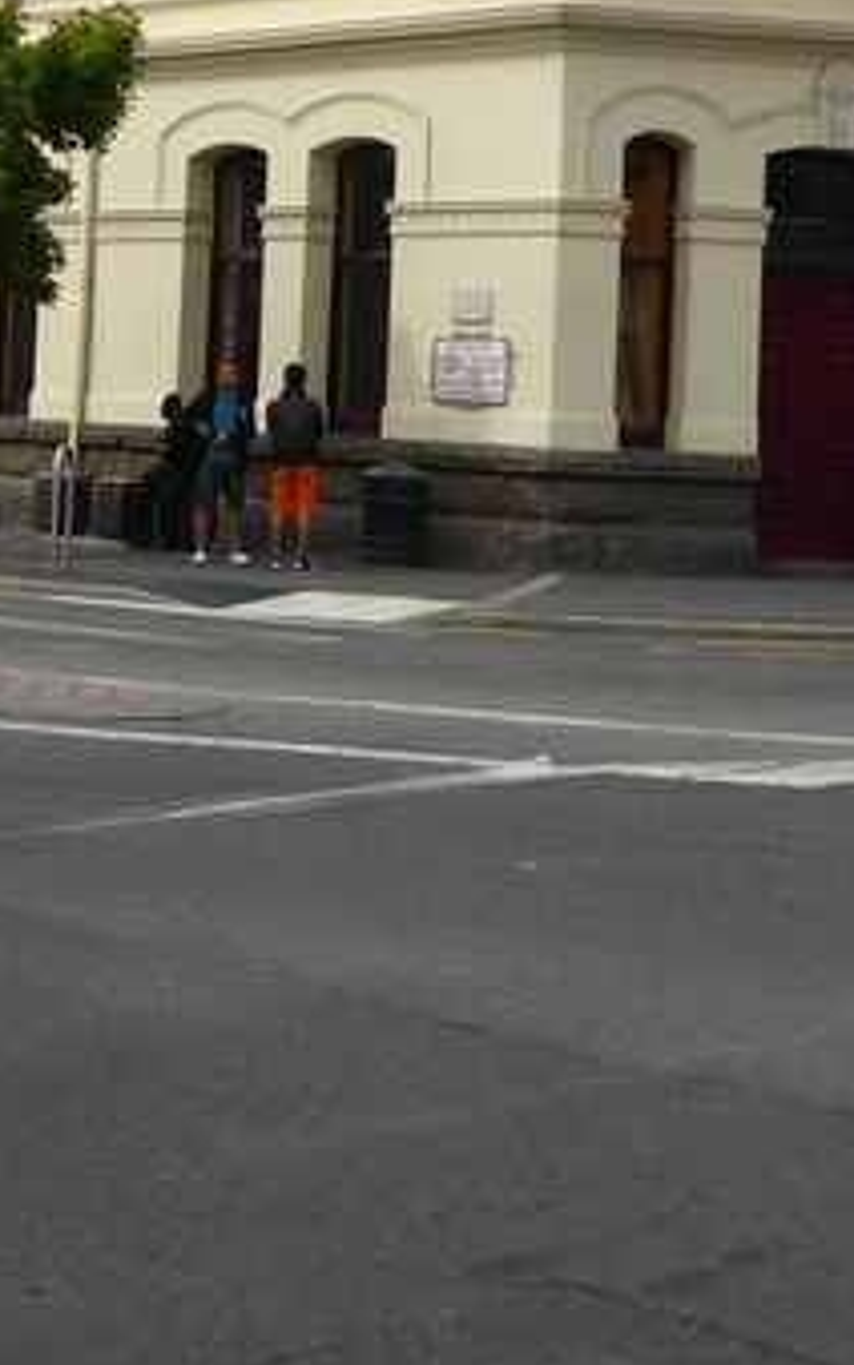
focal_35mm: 85
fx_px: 3164
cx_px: -44
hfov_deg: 15.0
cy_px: 262
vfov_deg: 24.0
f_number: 3.6
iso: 80
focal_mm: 5.8
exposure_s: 1/800
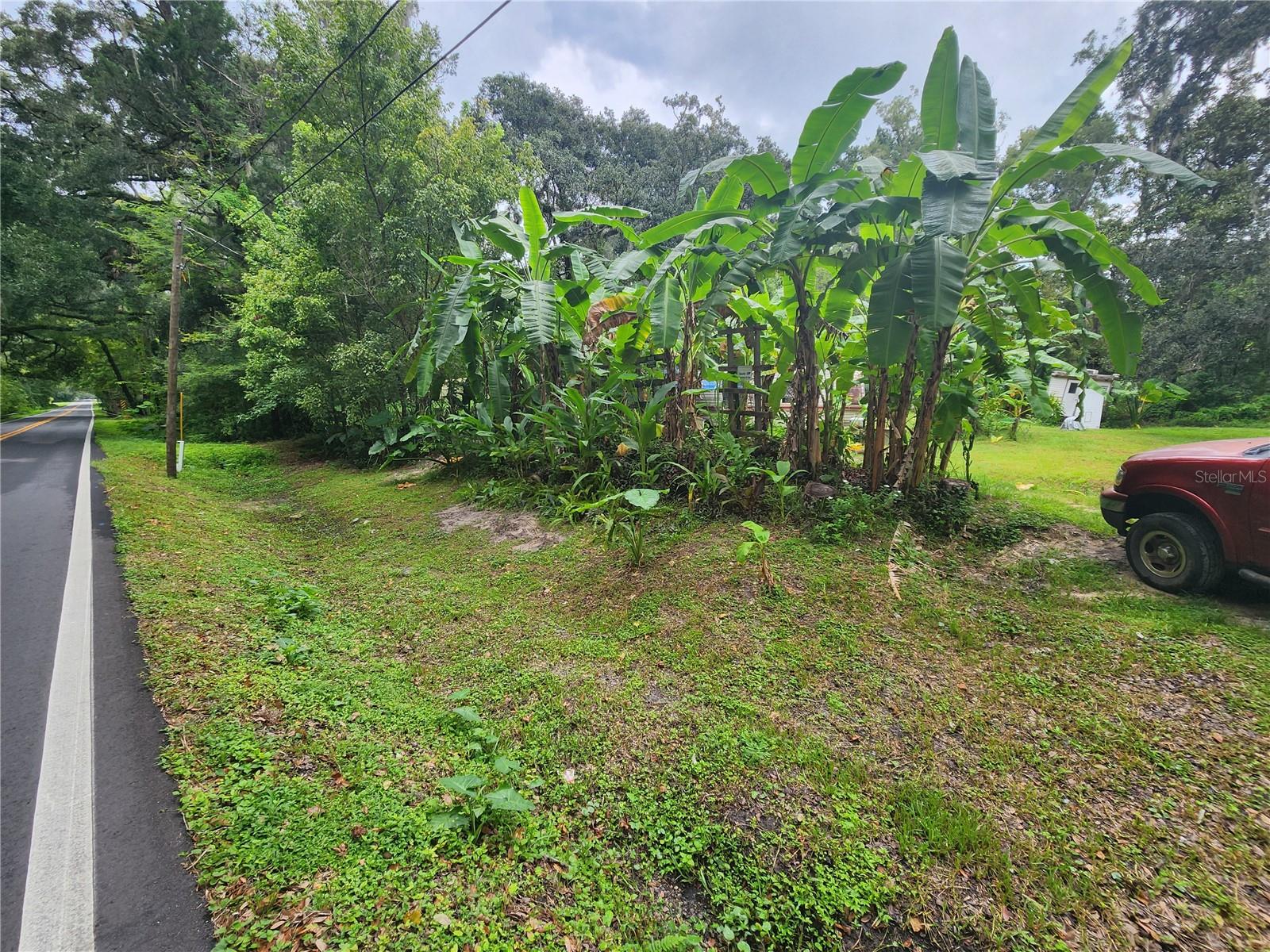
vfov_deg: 89.9
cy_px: 476
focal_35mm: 13
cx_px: 635
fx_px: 477
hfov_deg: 106.2
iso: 50
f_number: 2.2
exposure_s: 1/220
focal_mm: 2.2
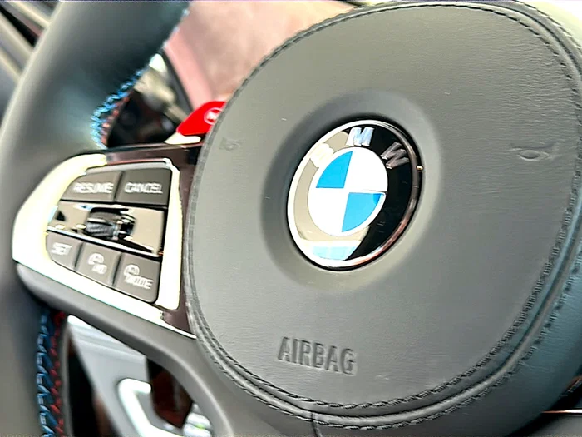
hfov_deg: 41.2
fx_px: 773
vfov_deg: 31.5
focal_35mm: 46
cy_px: 218
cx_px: 291
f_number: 1.78
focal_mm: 6.86
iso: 100
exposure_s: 1/49
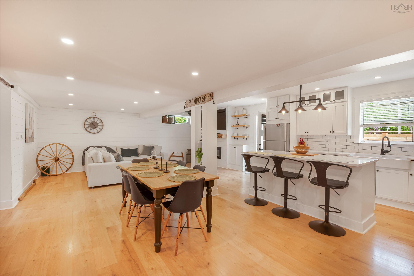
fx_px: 184
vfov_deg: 73.8
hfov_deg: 96.7
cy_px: 138
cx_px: 207
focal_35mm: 16
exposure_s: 1/60
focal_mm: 16
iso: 320
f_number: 4
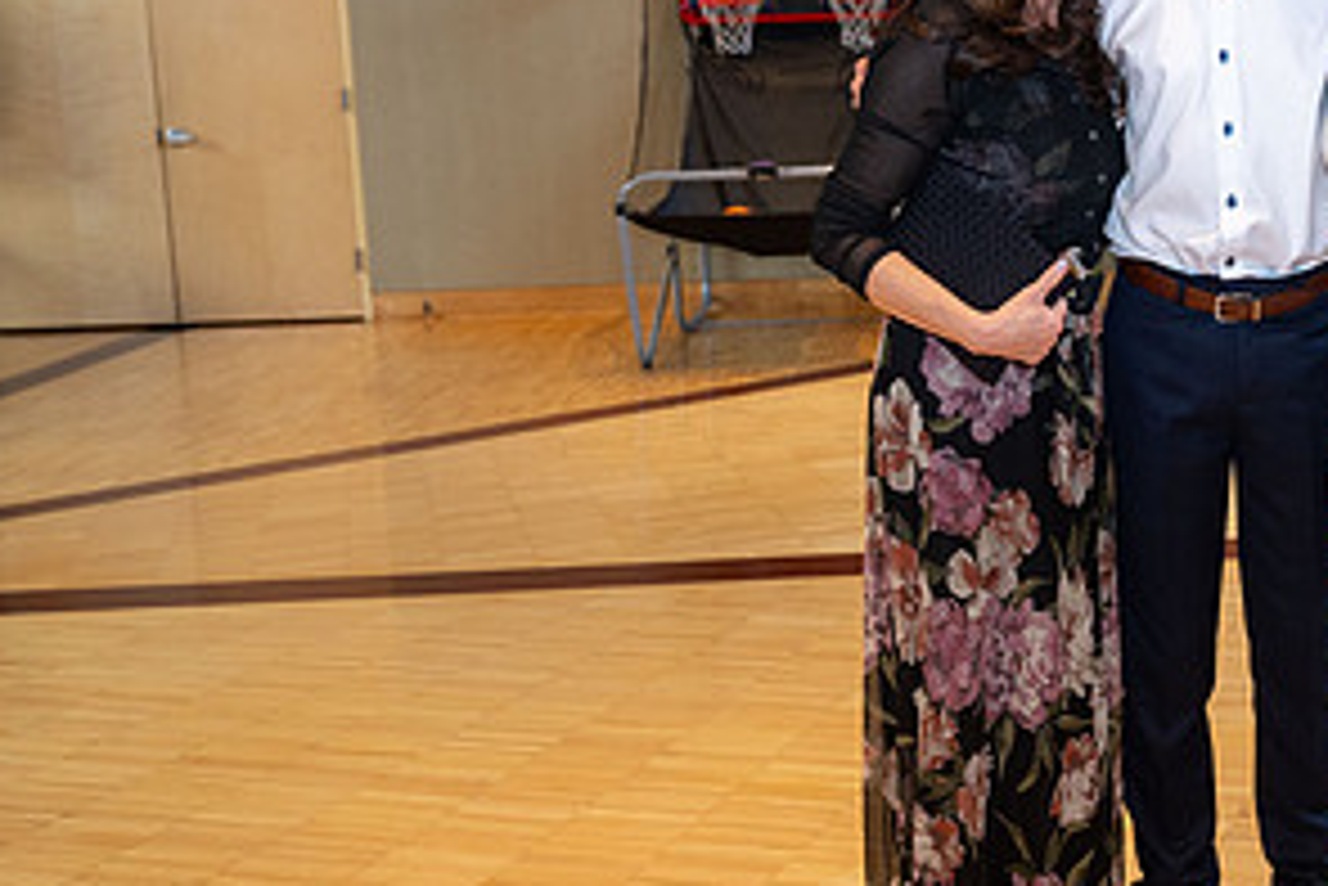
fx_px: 1956
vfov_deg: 25.4
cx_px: 1188
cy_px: 304
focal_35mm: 53
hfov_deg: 35.4
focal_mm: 27
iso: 1000
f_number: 4
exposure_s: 1/160
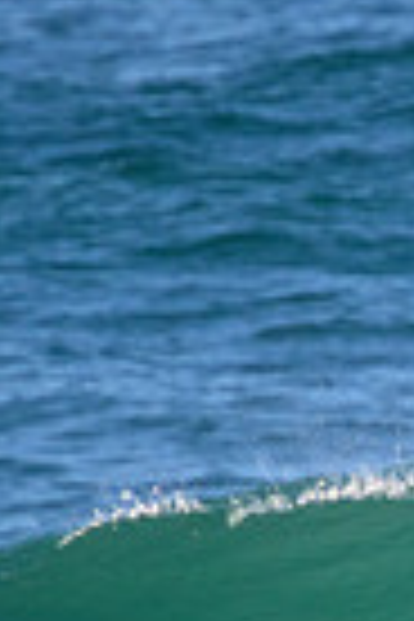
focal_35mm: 3360
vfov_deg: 0.6
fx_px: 57955
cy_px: 731
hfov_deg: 0.4
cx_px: 1152
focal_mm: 800
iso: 1400
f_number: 11
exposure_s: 1/1250
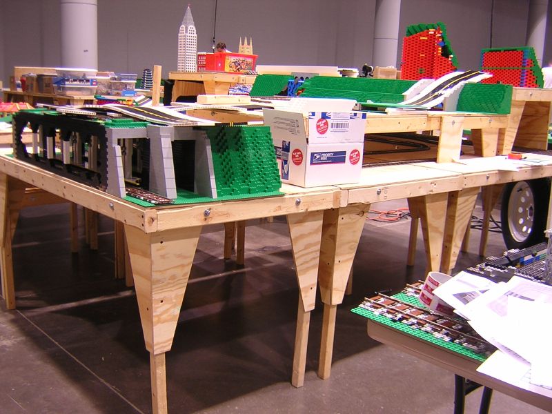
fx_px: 574
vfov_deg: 39.7
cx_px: 276
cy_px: 207
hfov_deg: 51.4
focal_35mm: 36
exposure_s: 1/3.6
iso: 105
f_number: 2.6
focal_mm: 4.7
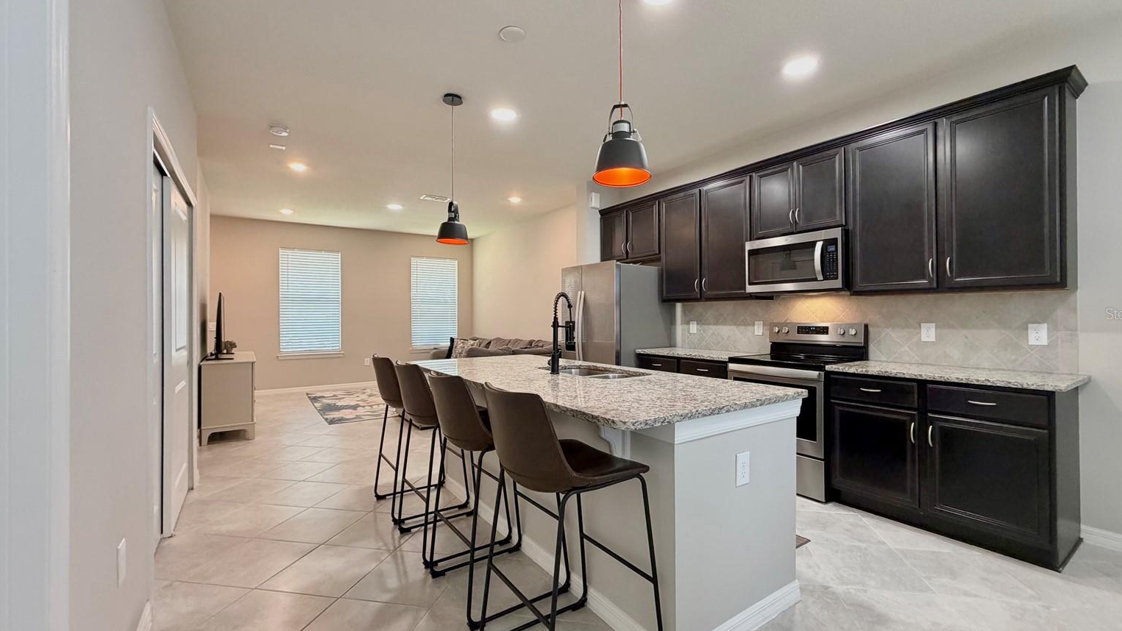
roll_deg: -0.2
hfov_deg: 99.3
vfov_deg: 67.1
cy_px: 313
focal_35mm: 16
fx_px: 476
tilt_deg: +0.5
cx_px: 586
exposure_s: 1/60
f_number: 2.2
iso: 500
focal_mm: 2.22
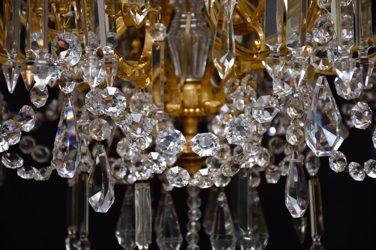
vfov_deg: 9.1
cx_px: 188
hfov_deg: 13.7
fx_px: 1567
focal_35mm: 150
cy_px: 125
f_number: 5.6
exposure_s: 1/160
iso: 720
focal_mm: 100
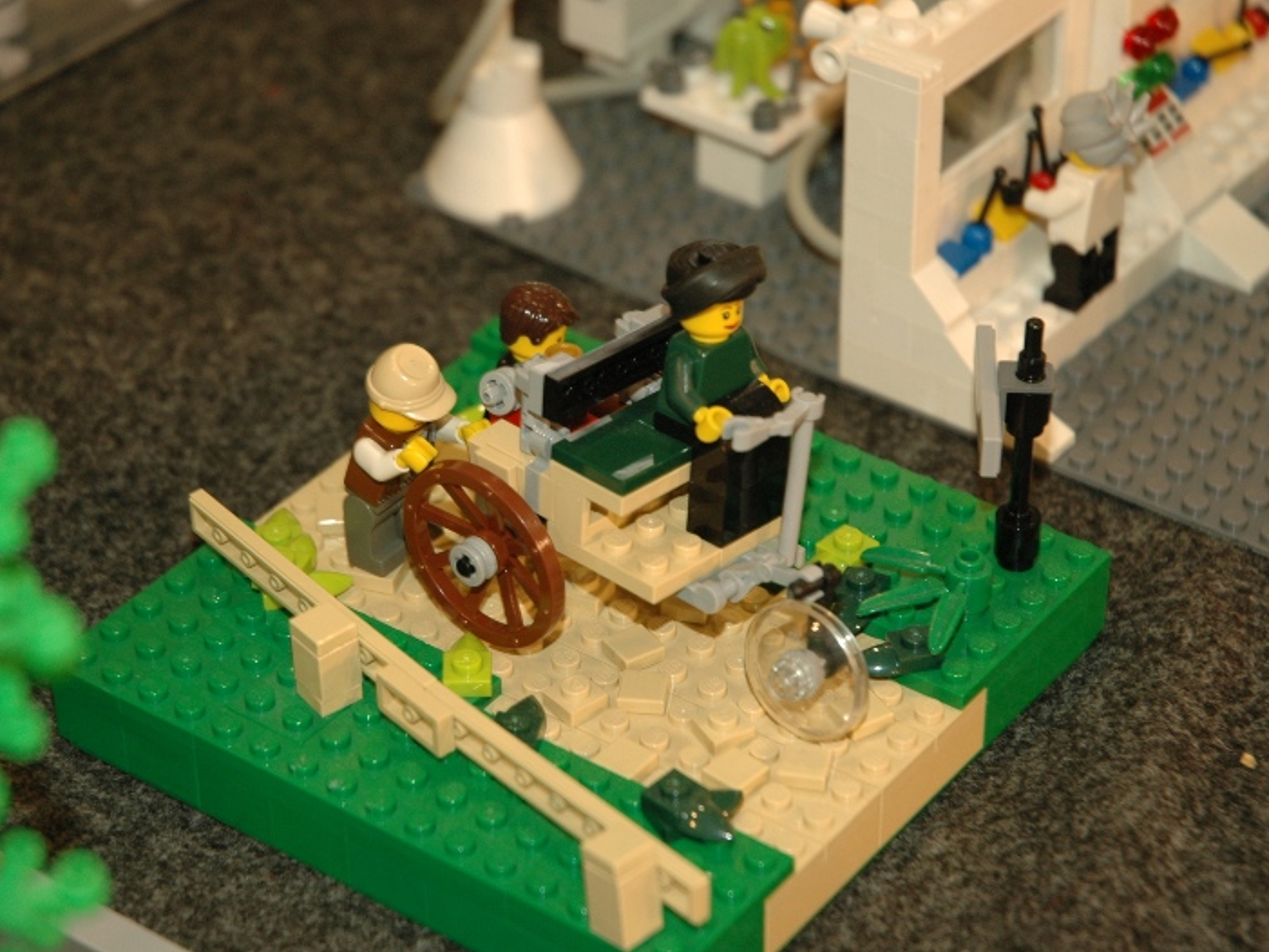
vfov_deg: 12.9
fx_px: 4217
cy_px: 473
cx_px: 672
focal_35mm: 115
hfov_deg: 17.1
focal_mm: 70
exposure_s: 1/60
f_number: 4.5
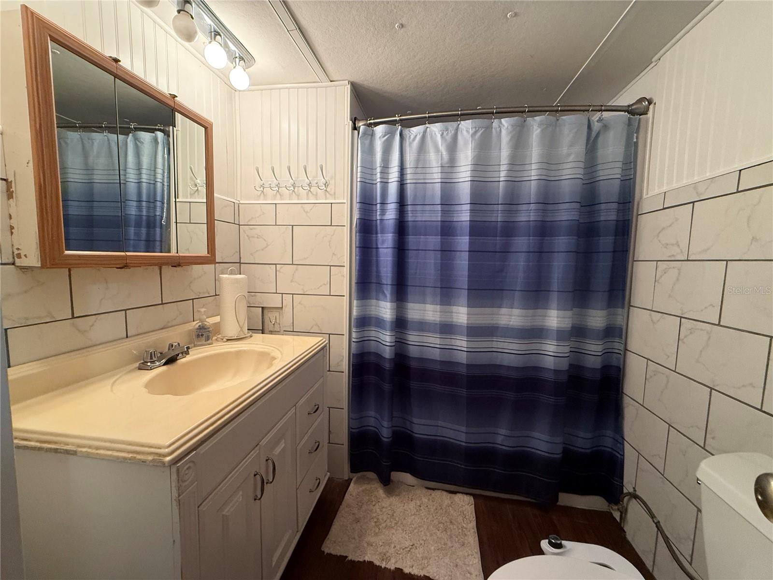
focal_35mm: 14
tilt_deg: -5.8
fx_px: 313
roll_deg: -1.4
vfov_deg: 85.7
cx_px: 386
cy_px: 290
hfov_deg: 102.1
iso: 400
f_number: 2.2
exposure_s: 1/60
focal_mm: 2.22
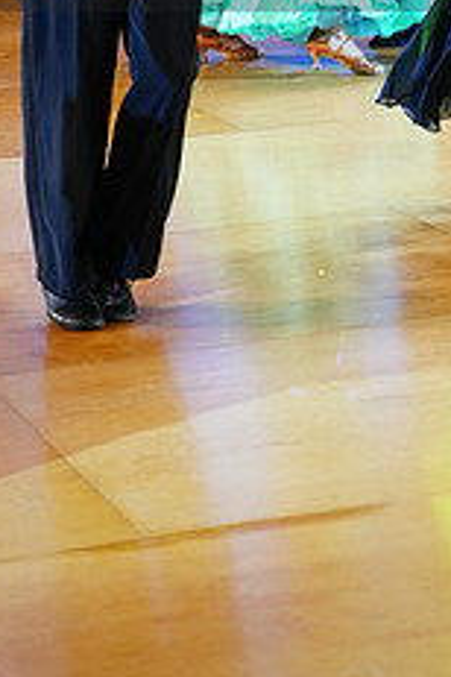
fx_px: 3307
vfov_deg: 11.5
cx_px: 388
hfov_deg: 7.8
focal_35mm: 176
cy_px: -85
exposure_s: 1/400
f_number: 2.8
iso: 2500
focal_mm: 70
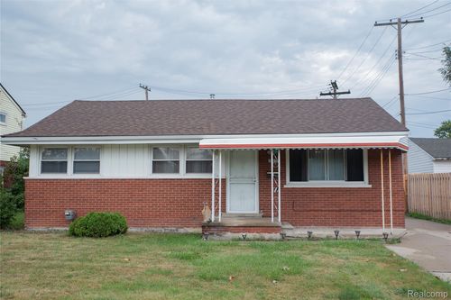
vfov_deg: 37.8
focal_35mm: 35
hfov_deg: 54.5
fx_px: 438
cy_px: 150
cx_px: 226
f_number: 5.6
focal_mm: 35
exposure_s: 1/500
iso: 500
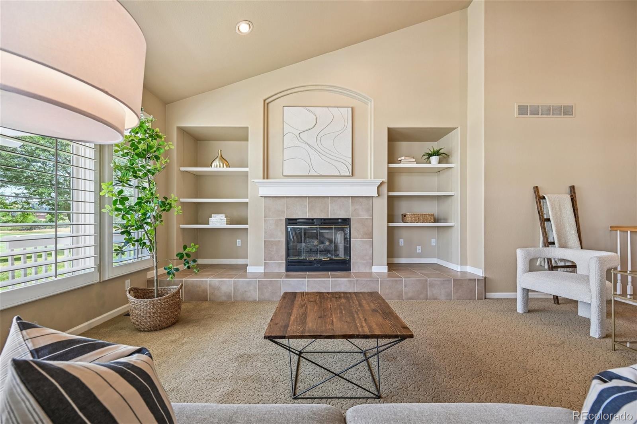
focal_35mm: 14
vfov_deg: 81.2
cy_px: 212
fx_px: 248
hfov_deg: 104.3
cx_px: 318
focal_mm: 14
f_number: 6.3
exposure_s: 1/15
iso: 180
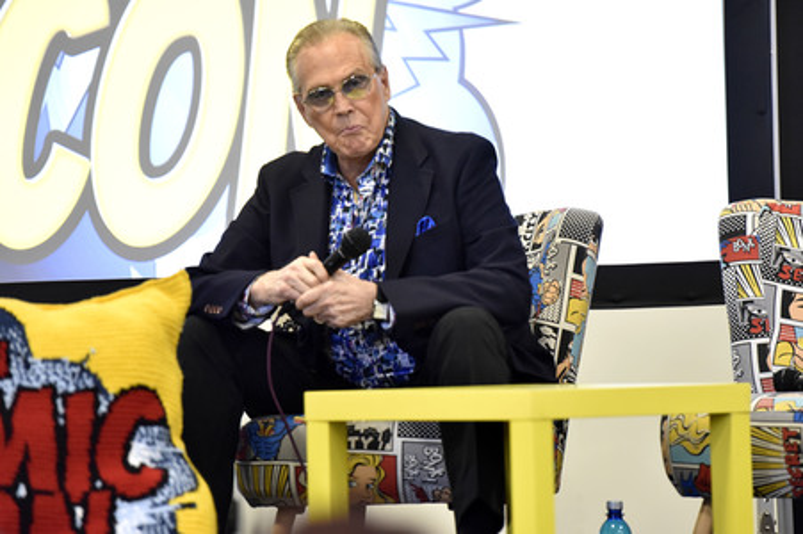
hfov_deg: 10.3
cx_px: 402
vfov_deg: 6.9
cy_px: 267
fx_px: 4458
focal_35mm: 200
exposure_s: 1/125
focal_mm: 200
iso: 4500
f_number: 3.5
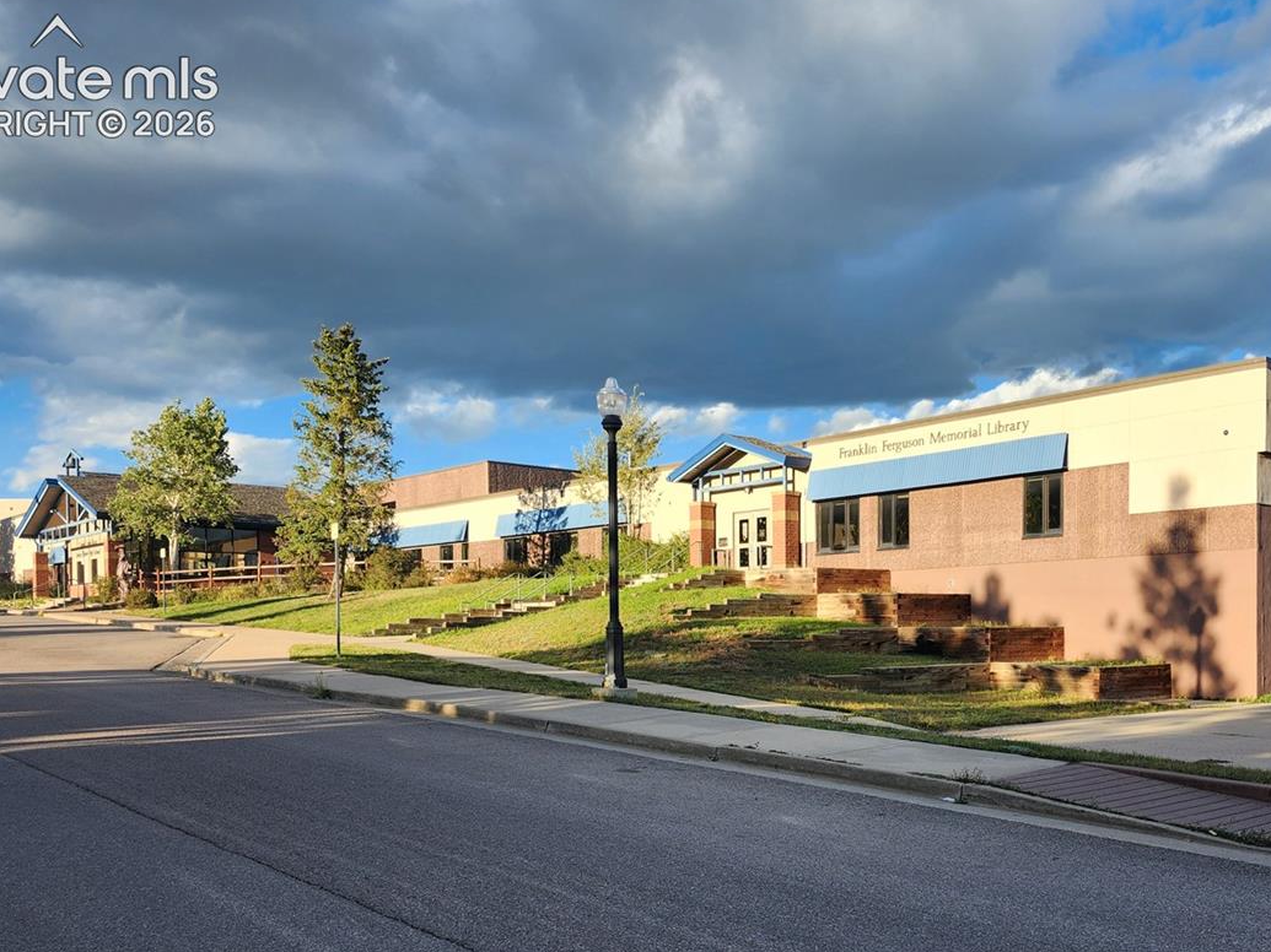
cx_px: 765
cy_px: 647
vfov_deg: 43.4
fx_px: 1175
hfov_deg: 56.4
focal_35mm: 32
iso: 25
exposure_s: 1/591
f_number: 1.8
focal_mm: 5.54
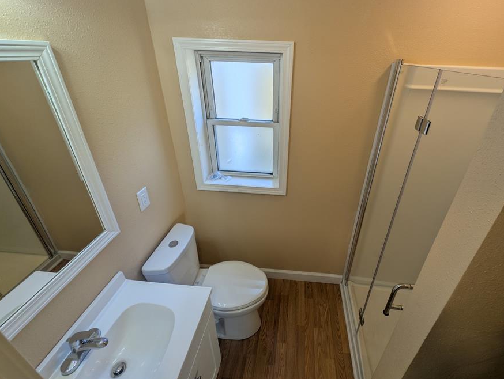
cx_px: 283
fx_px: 204
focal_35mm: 14
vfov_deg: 85.4
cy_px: 165
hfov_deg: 101.5
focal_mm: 2.23
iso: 36
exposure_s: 1/121
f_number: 1.95
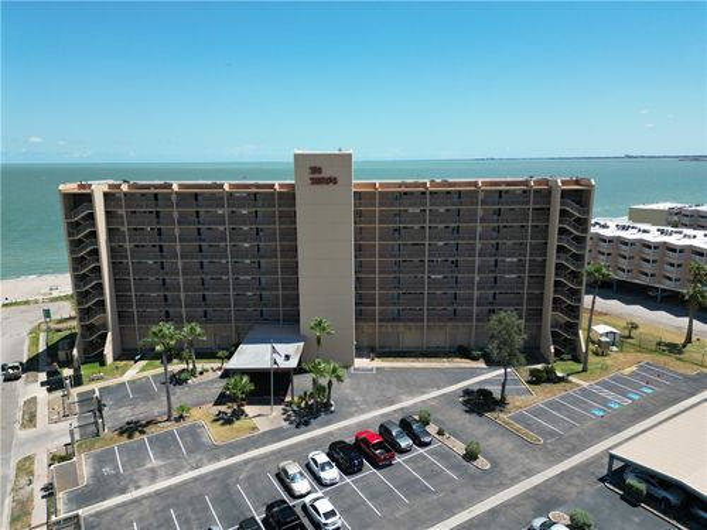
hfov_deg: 71.6
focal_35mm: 24
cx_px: 354
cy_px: 265
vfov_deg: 56.8
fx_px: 490
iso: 120
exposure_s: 1/3000
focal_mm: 6.72
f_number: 1.7
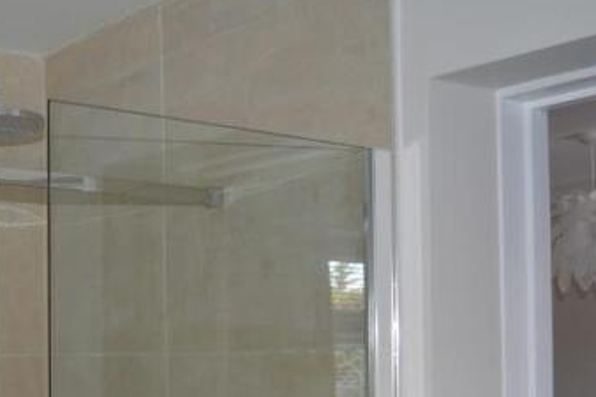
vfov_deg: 20.8
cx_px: 90
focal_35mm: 64
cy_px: 362
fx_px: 1059
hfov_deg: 30.4
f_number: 3.8
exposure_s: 1/60
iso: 400
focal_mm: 22
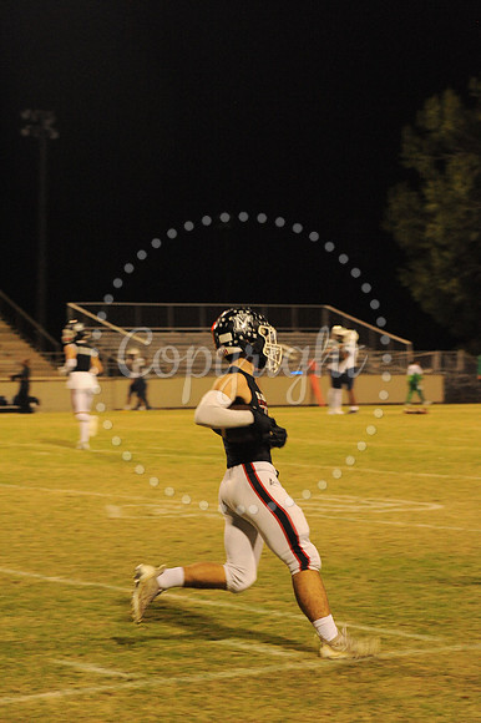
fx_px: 2107
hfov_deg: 13.0
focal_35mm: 105
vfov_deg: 19.5
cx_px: 240
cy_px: 362
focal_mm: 105
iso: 5000
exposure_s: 1/125
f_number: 6.3
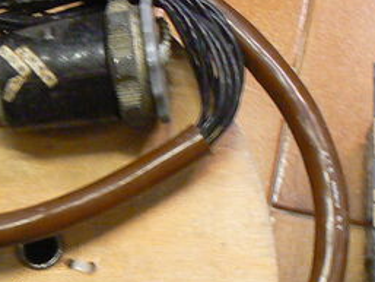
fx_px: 1517
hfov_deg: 14.0
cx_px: 76
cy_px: 335
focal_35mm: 140
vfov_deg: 10.4
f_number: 2.8
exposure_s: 1/20
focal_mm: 6
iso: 200
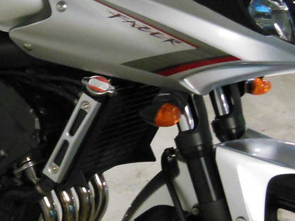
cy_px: 85
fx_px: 895
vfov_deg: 14.1
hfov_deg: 18.5
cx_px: 43
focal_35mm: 105
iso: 800
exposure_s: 1/5
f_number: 3.7
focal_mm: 5.2
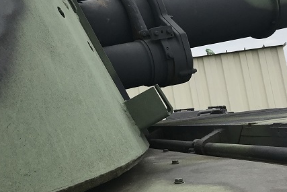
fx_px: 439
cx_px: 81
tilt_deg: +11.4
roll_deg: +5.8
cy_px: 18
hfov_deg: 35.6
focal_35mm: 55
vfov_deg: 23.9
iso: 20
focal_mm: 3.99
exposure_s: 1/2660
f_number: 1.8
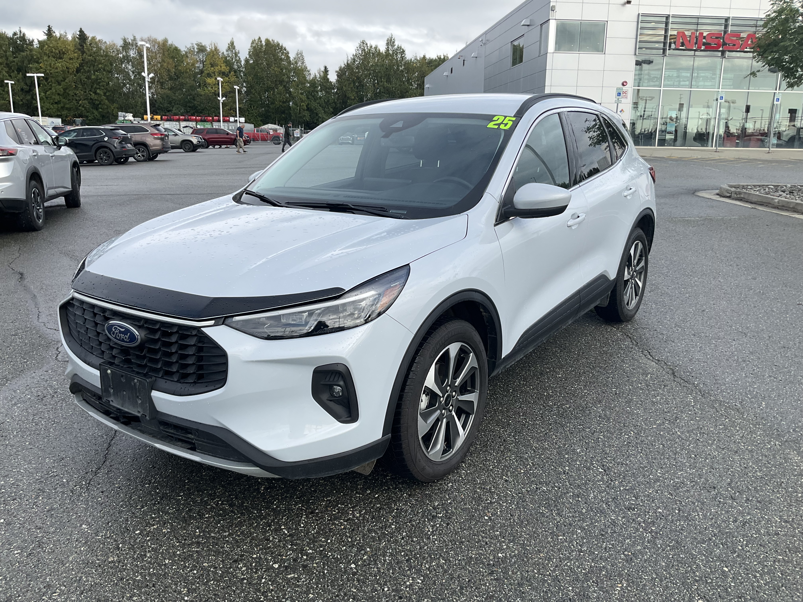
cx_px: 402
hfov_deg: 61.7
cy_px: 301
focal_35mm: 29
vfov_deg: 48.2
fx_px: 673
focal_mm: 3
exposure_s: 1/1055
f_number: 1.8
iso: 25
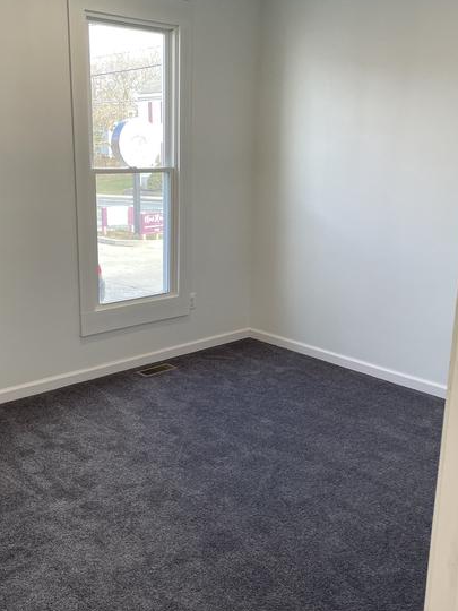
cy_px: 316
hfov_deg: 38.6
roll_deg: -0.5
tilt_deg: -14.4
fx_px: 653
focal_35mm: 37
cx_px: 197
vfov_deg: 50.1
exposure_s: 1/120
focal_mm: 4.2
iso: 100
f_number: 1.6
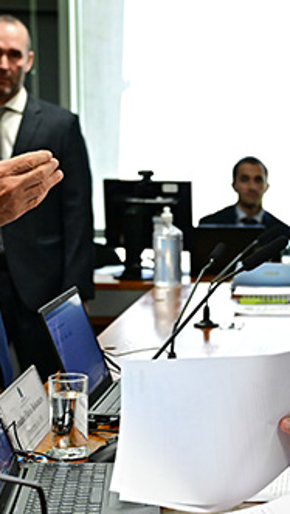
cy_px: 339
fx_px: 1407
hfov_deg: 11.7
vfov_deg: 20.7
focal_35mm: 103
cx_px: 254
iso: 1600
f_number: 3.2
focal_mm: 38
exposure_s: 1/200
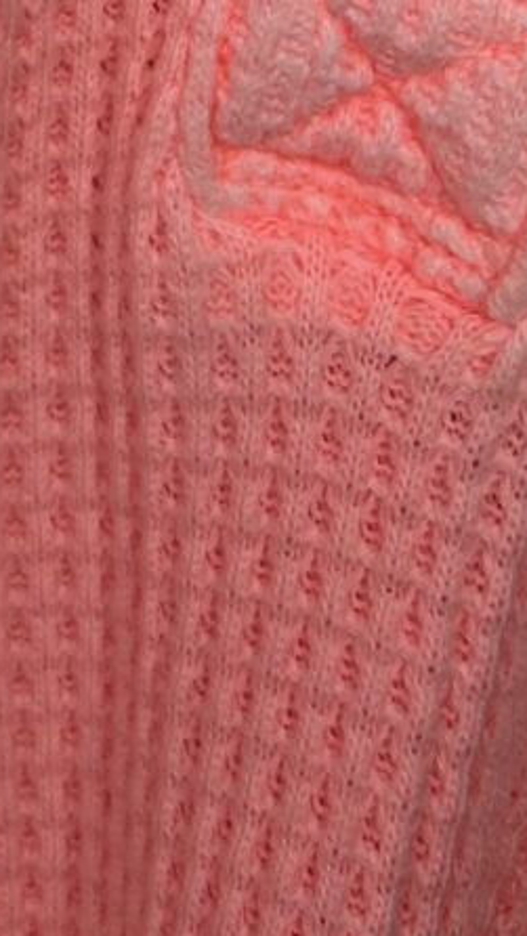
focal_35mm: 130
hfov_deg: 8.4
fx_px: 3228
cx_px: -798
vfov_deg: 14.5
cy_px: -739
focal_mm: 5.7
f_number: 1.5
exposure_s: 1/448
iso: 50
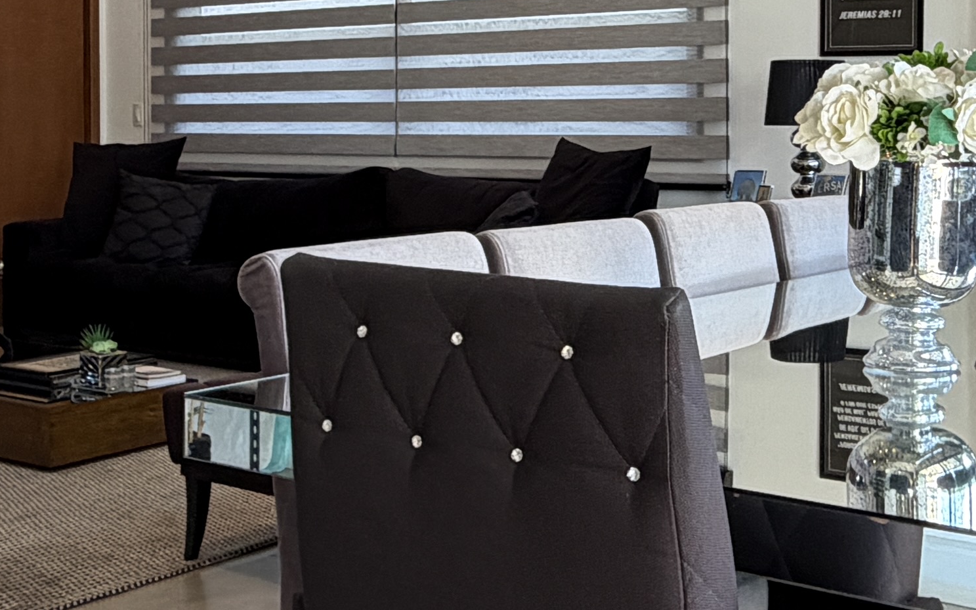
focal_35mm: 57
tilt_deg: +0.1
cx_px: 596
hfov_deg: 35.5
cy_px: 129
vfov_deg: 22.5
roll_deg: +0.9
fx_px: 1516
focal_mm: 2.22
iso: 125
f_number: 2.2
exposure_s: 1/120
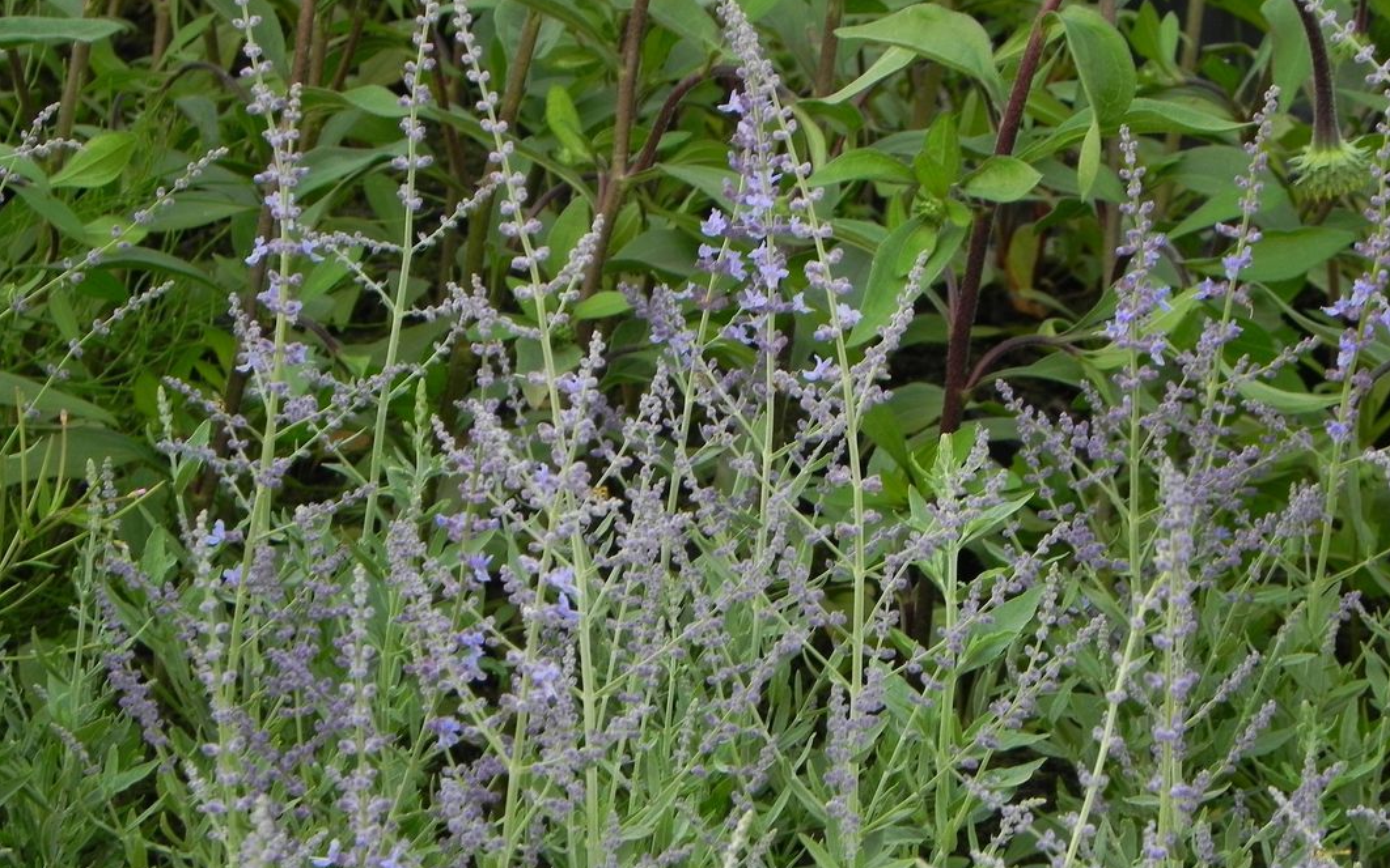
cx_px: 697
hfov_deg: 10.7
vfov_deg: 6.7
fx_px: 7426
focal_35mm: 196
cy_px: 519
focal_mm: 32.7
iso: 160
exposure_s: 1/25
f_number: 5
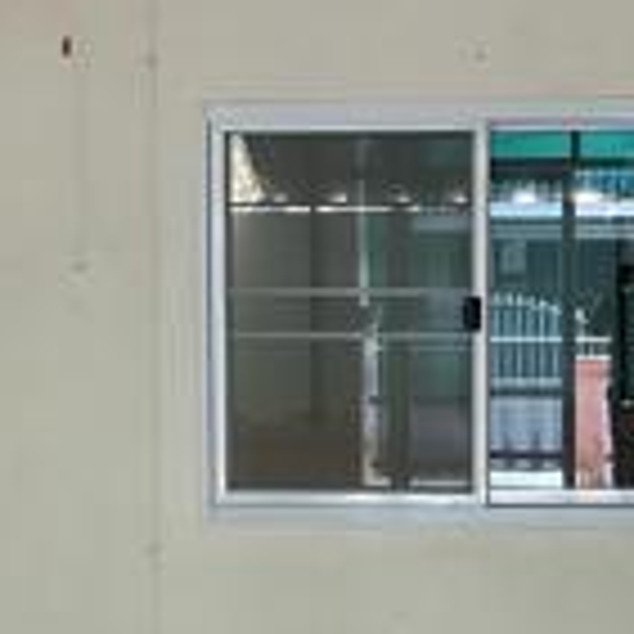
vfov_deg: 14.5
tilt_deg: -5.5
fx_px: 2487
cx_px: 319
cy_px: 465
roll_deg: +1.5
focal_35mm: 120
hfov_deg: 14.5
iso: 32
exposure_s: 1/60
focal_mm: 3
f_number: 1.8
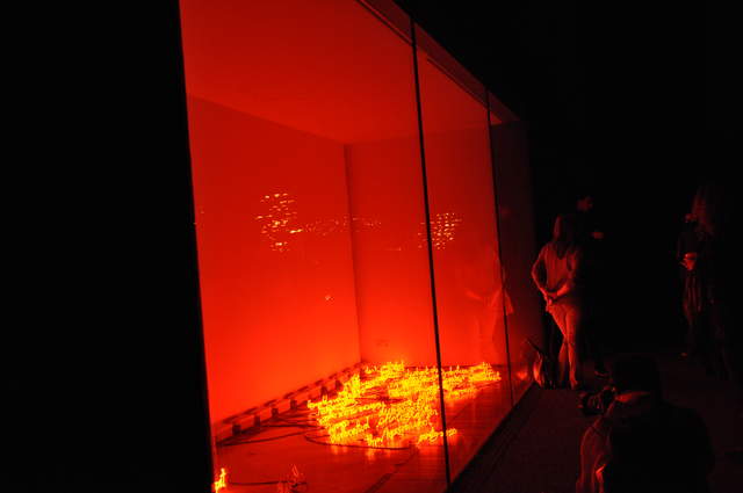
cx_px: 372
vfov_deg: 35.4
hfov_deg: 51.3
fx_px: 773
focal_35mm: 38
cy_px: 246
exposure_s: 1/200
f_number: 7.1
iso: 1600
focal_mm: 25
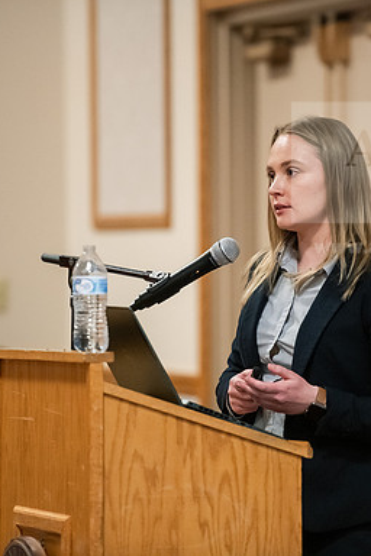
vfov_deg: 6.8
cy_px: 277
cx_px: 248
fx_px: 4668
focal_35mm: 302
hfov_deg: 4.6
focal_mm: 200
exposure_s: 1/200
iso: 4000
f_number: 2.8
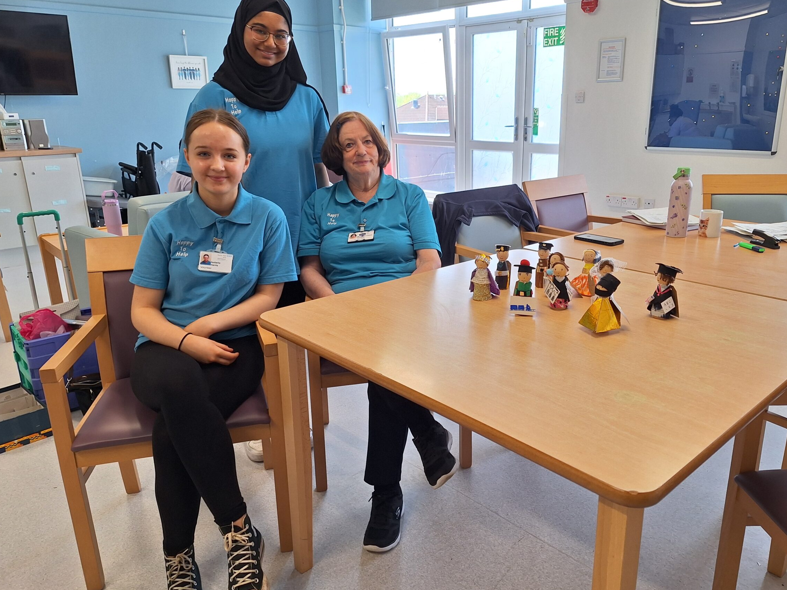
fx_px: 591
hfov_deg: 67.2
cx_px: 424
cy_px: 286
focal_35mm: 26
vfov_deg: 53.0
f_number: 1.8
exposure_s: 1/105
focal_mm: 5.54
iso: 40
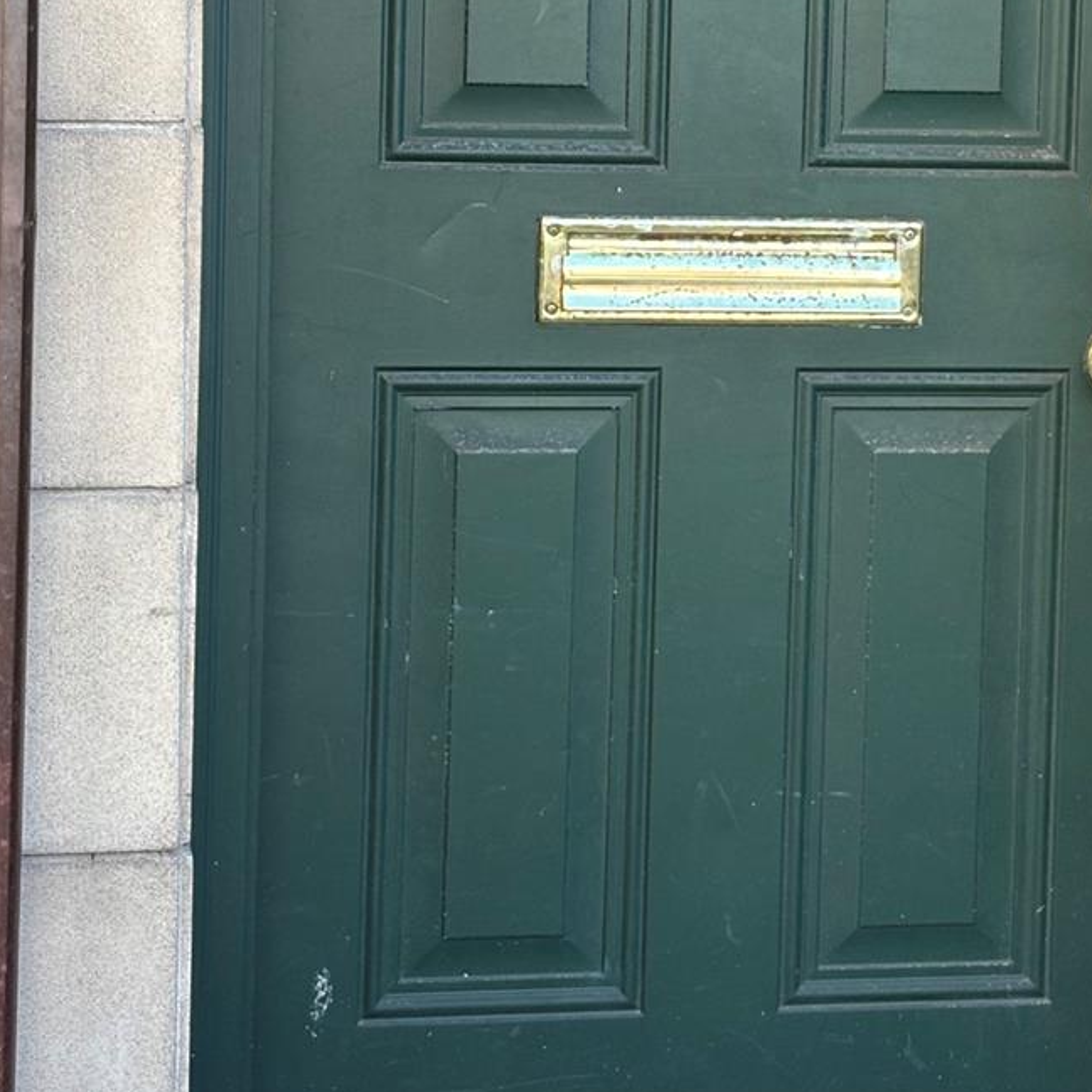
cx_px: 748
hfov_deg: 15.9
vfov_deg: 15.8
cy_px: 118
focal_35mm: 109
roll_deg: -1.6
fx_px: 3890
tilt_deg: -3.8
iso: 32
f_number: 1.6
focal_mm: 5.96
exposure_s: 1/120
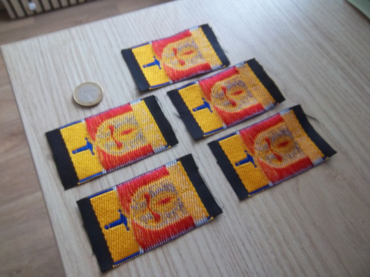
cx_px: 185
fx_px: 299
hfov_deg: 63.4
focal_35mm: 28
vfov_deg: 49.7
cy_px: 138
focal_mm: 5.05
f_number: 3.5
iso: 160
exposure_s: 1/10
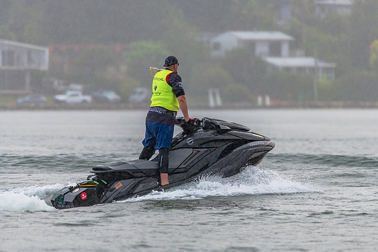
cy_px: 126
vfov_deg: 3.0
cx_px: 189
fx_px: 4831
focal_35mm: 460
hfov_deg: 4.5
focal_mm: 460
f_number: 6.3
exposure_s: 1/320
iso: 800
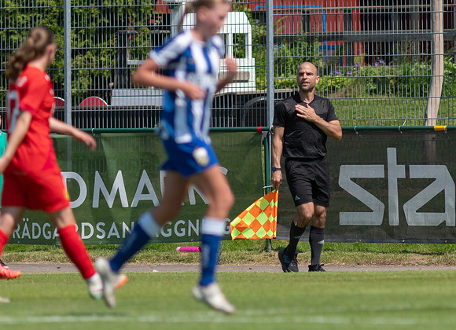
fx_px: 11079
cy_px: 181
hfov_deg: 2.4
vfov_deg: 1.7
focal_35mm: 852
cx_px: 332
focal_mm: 300
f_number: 3.2
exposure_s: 1/1600
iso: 100
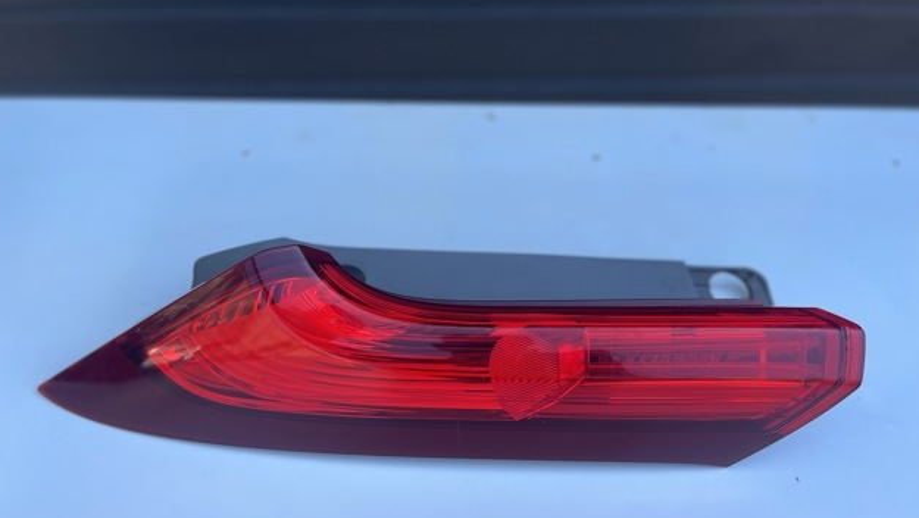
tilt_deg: -43.1
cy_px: 280
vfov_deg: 40.2
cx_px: 457
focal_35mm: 29
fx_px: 707
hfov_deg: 66.0
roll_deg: -1.1
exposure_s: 1/1152
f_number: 1.6
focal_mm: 5.1
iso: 50
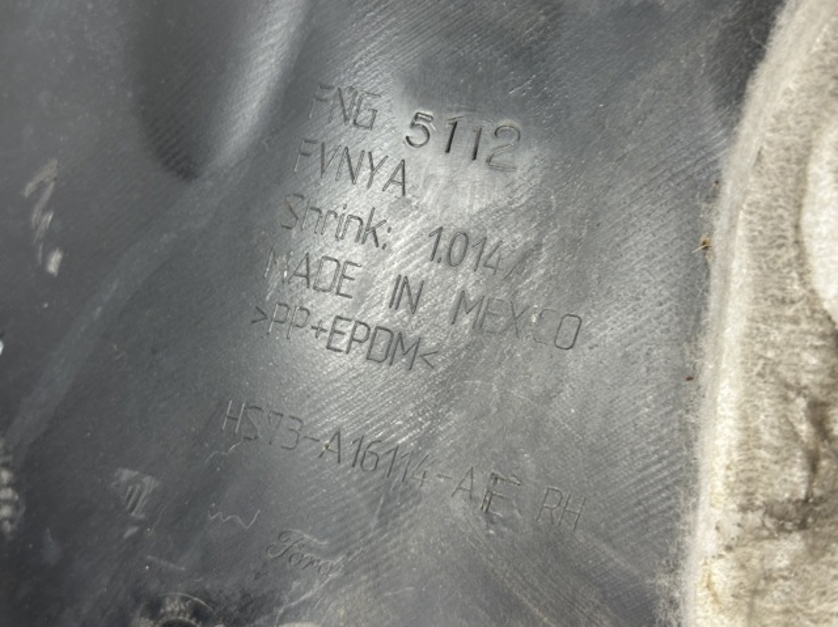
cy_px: 314
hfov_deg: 39.7
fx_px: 1161
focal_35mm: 48
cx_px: 419
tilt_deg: -66.4
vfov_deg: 30.2
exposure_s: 1/50
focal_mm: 6.86
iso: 80
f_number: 1.78
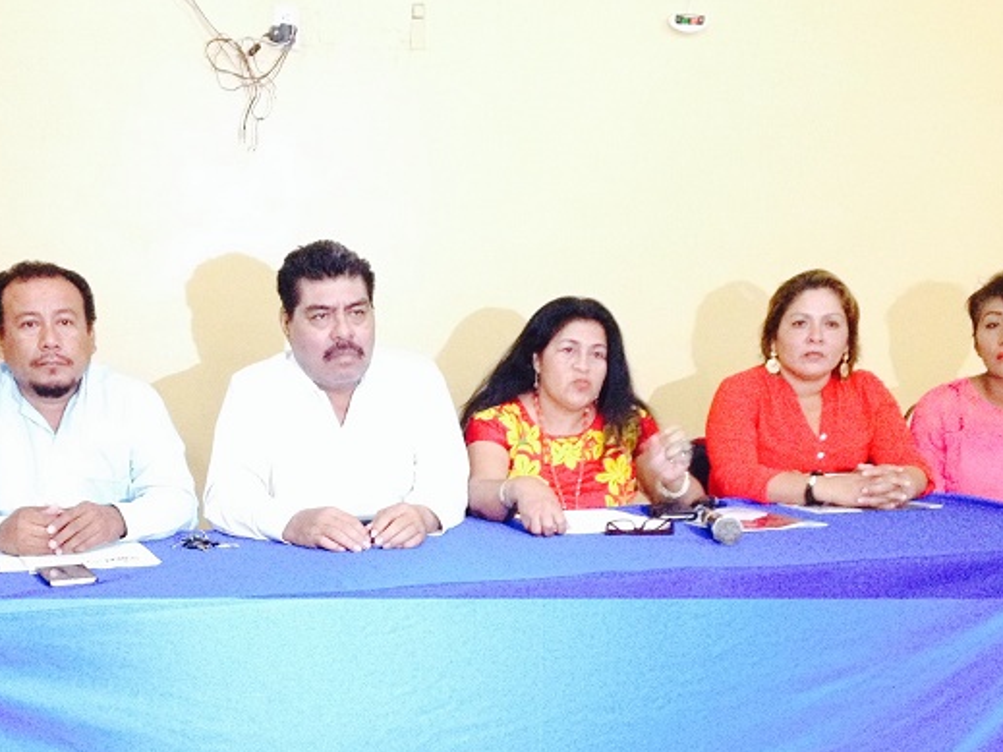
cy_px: 530
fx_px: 1564
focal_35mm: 54
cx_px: 419
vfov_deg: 26.8
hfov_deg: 35.5
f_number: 2.4
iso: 640
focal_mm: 4.28
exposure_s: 1/15
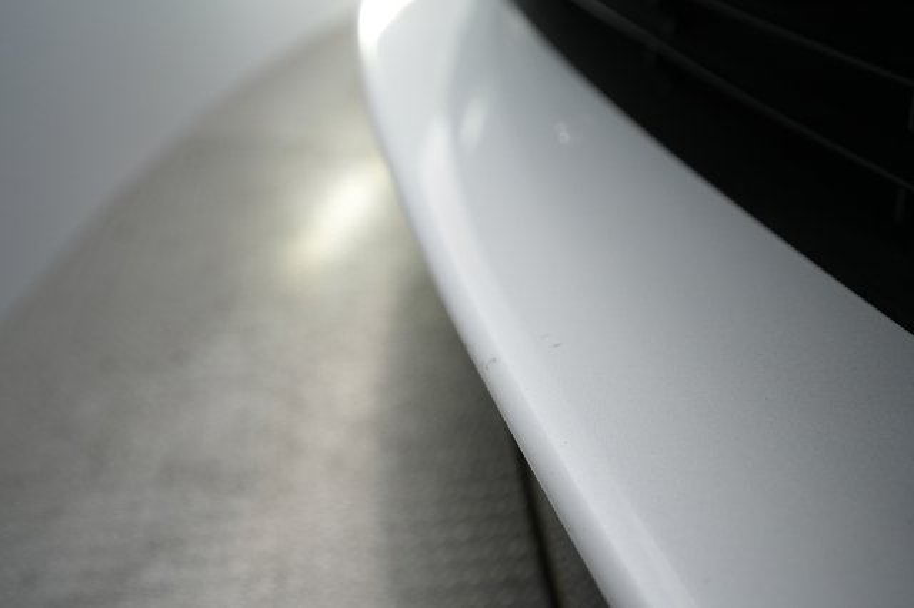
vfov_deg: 46.4
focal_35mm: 28
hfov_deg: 65.5
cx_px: 457
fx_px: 710
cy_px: 304
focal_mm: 28
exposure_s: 1/100
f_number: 4.5
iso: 2000
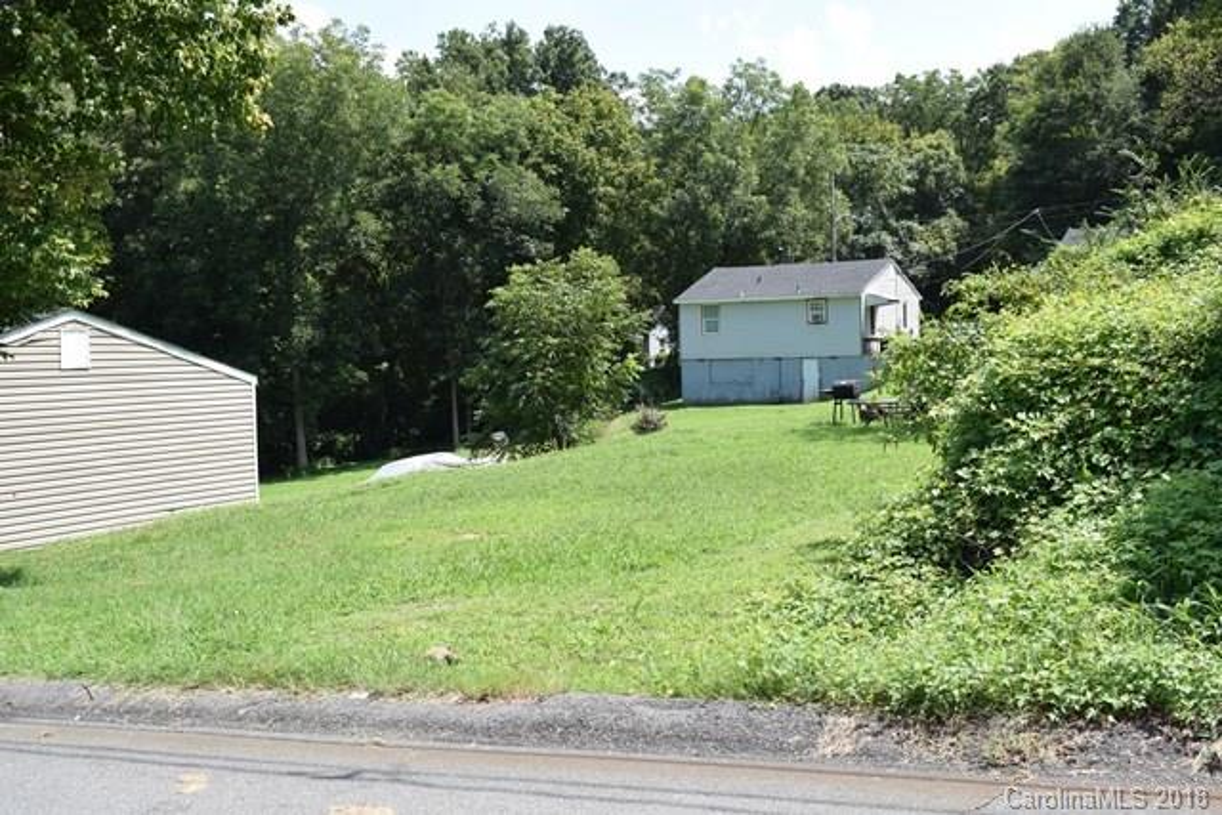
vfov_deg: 34.2
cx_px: 611
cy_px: 408
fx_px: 1324
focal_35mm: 39
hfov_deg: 49.5
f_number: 8
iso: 200
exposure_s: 1/250
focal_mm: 26
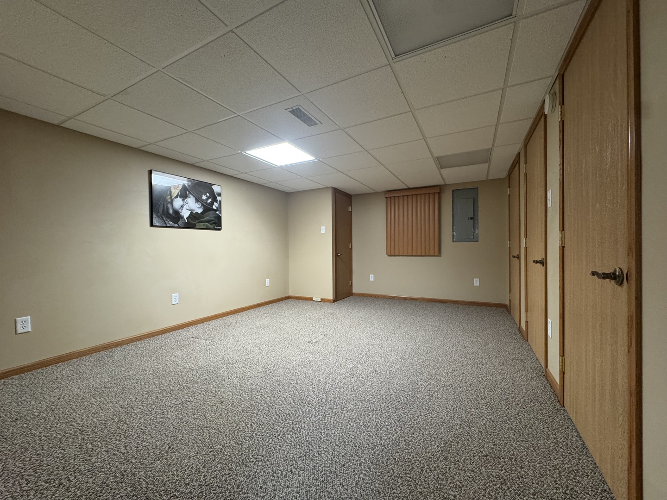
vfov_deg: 85.7
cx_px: 334
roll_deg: +0.6
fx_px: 270
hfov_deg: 102.1
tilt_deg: -0.8
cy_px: 250
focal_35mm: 14
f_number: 2.2
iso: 400
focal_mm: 2.22
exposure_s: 1/60
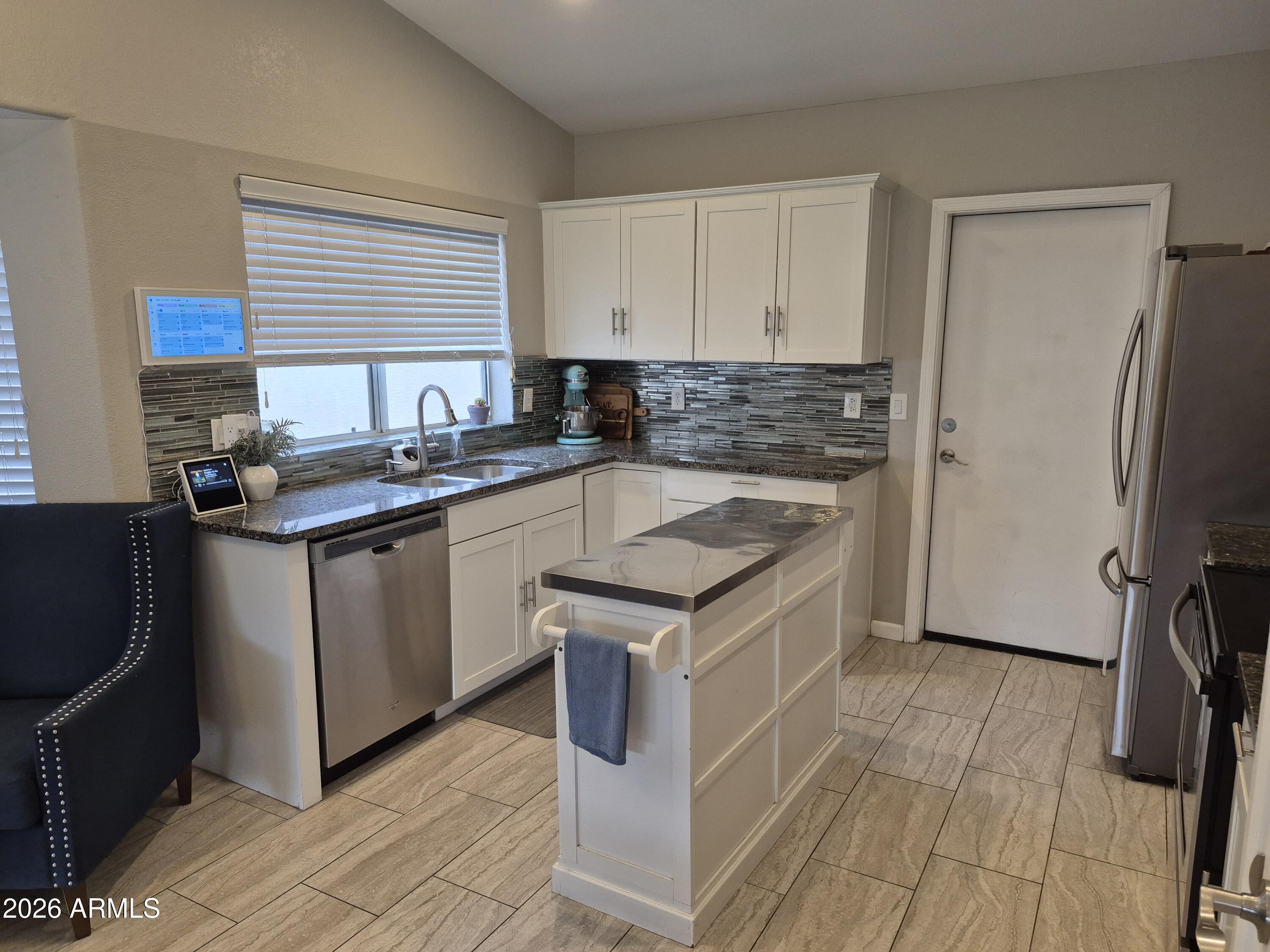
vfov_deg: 58.9
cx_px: 635
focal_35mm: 23
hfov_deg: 73.9
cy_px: 476
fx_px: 844
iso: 160
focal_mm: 5.4
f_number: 1.8
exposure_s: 1/120
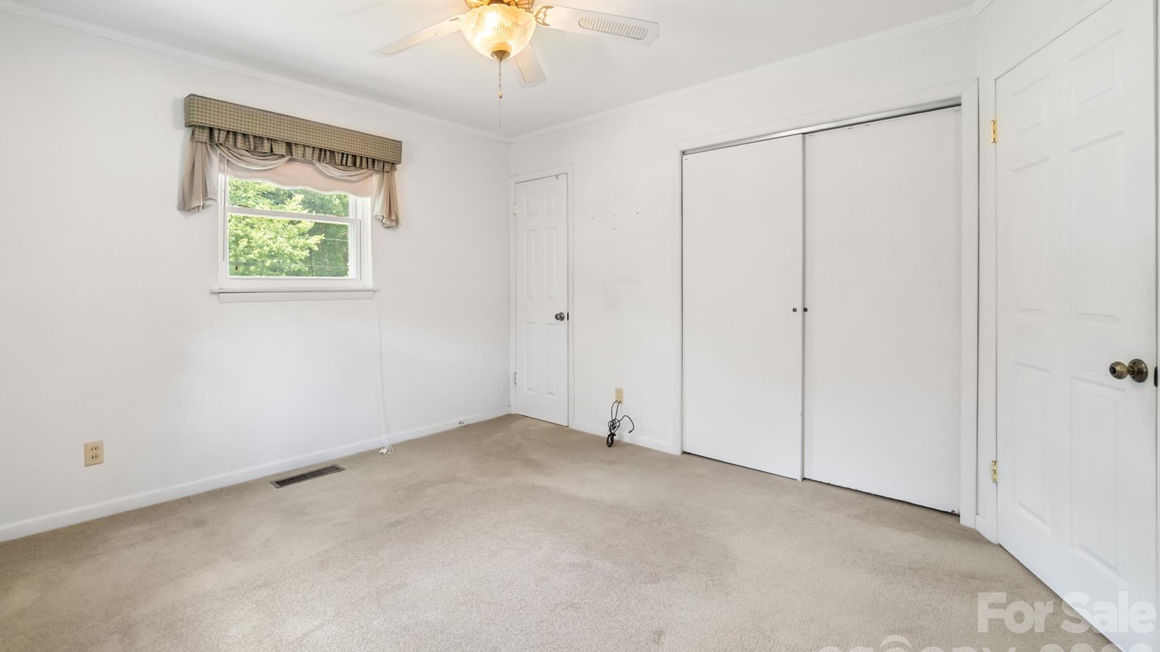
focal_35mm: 16
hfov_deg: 99.4
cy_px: 312
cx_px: 571
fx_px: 492
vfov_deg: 67.0
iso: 640
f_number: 7.1
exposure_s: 1/30
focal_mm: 10
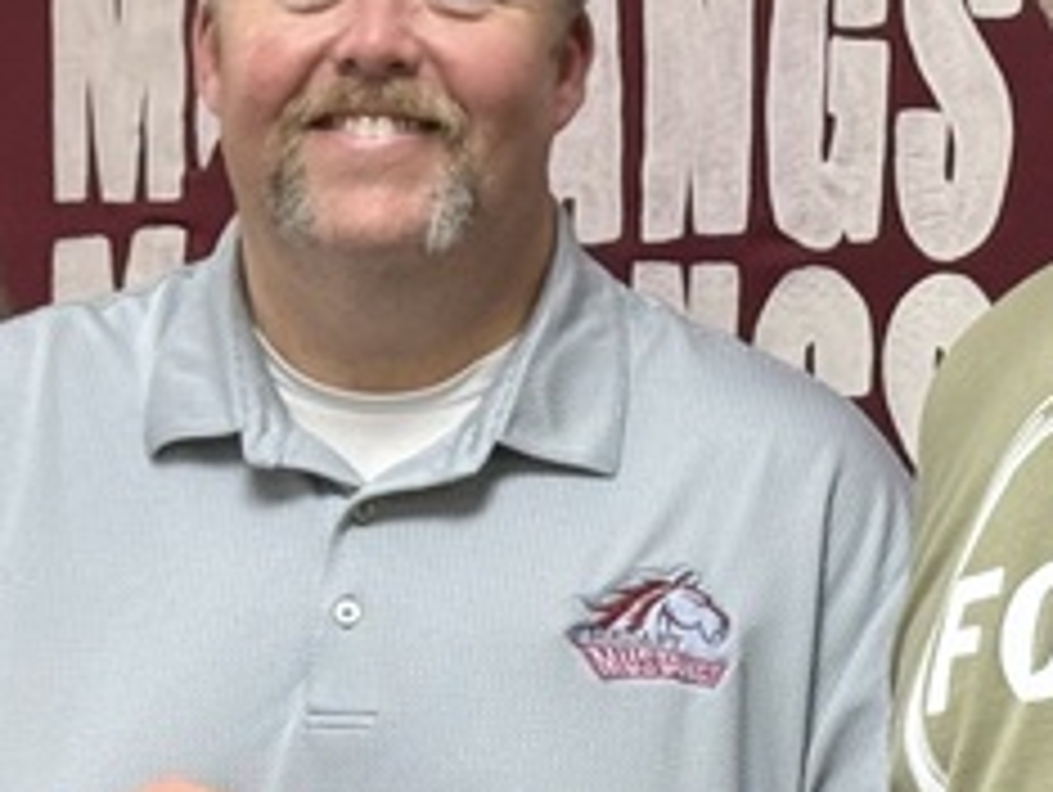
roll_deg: +0.0
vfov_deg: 7.0
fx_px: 6395
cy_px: 927
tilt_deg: -4.0
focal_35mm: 210
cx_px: 252
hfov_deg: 9.4
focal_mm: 6.76
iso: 125
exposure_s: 1/60
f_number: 1.78
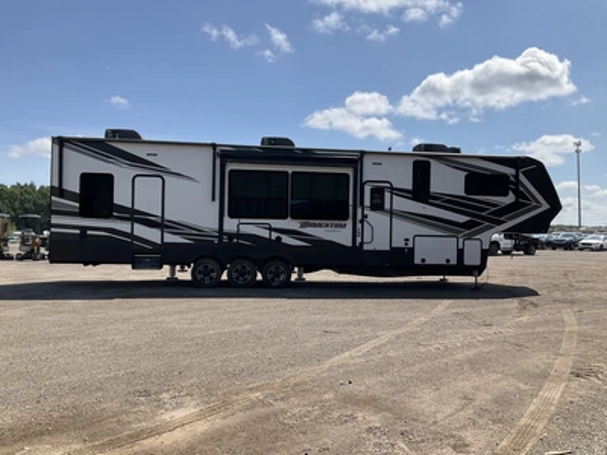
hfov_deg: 61.7
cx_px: 304
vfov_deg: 48.2
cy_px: 228
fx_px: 509
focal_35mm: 29
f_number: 1.8
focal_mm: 3
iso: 25
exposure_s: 1/2320
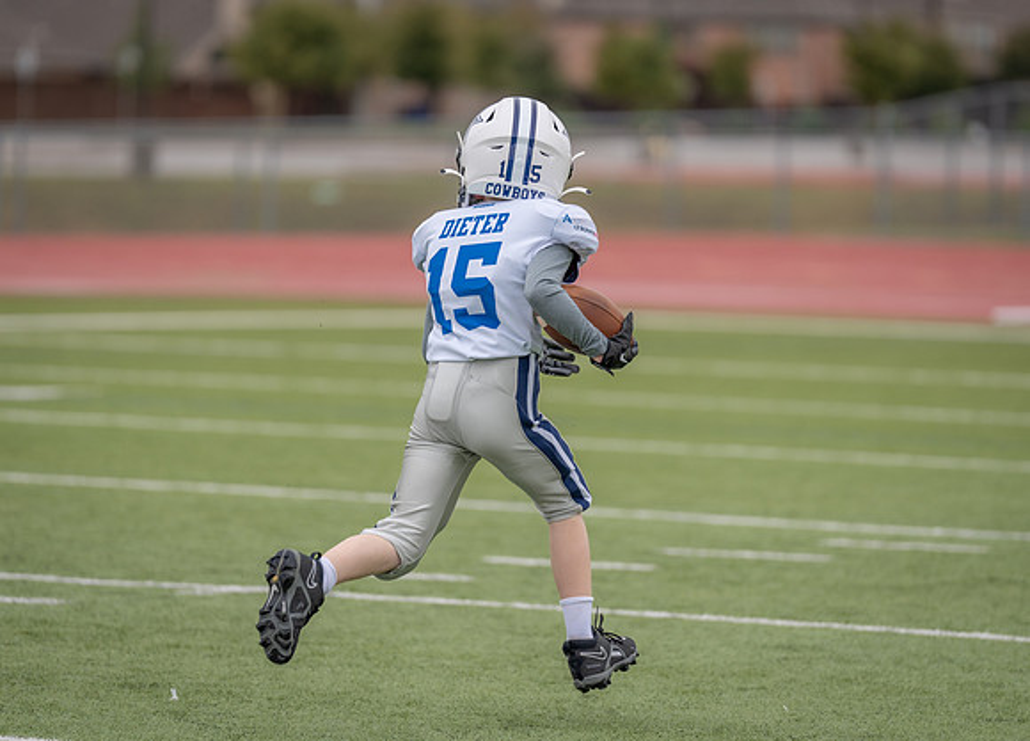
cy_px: 351
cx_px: 513
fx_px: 7707
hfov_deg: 7.6
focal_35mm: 263
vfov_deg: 5.5
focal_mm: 200
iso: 200
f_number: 2.8
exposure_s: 1/1250
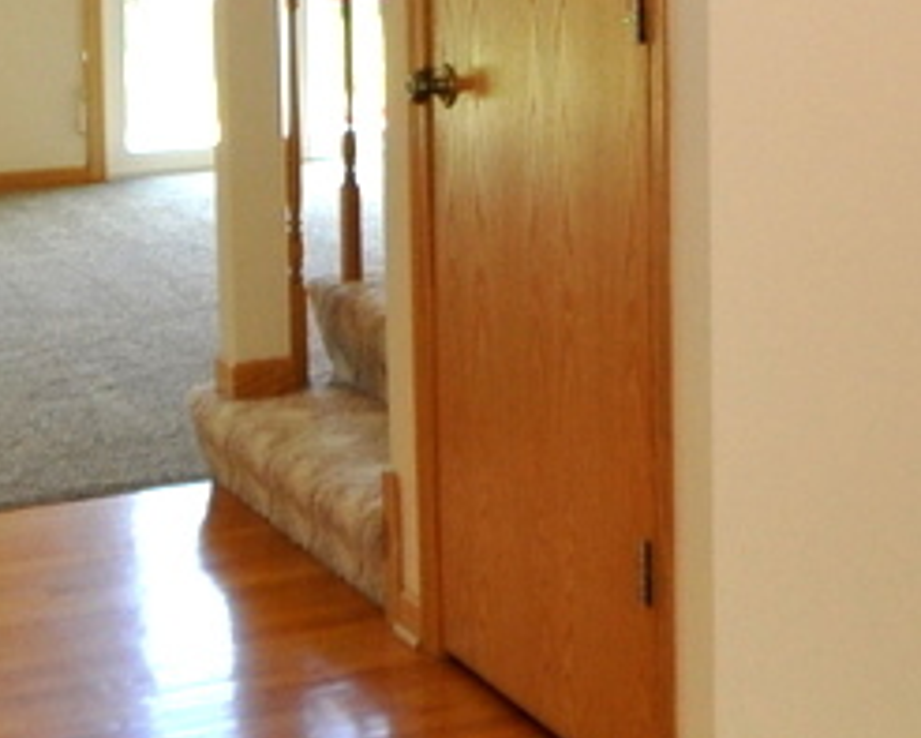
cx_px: 678
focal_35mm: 93
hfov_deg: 20.4
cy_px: -60
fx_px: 2536
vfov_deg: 16.1
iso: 400
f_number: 4
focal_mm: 10
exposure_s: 1/60
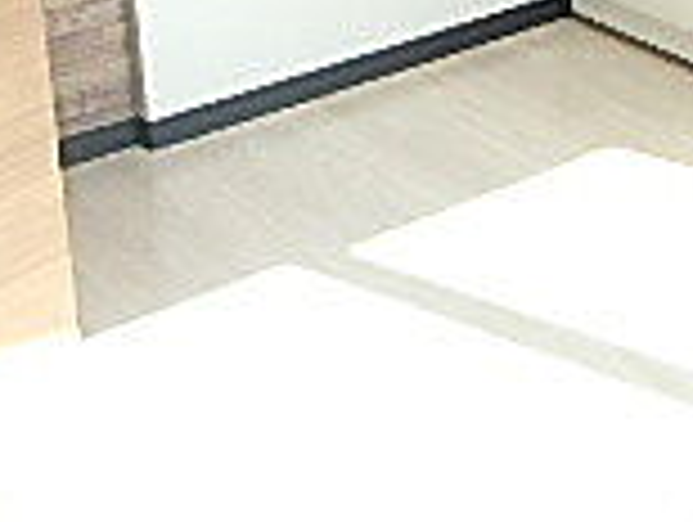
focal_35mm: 87
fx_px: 1744
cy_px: -266
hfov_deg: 20.9
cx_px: 842
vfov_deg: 15.6
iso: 125
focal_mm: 3.7
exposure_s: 1/100
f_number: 3.5
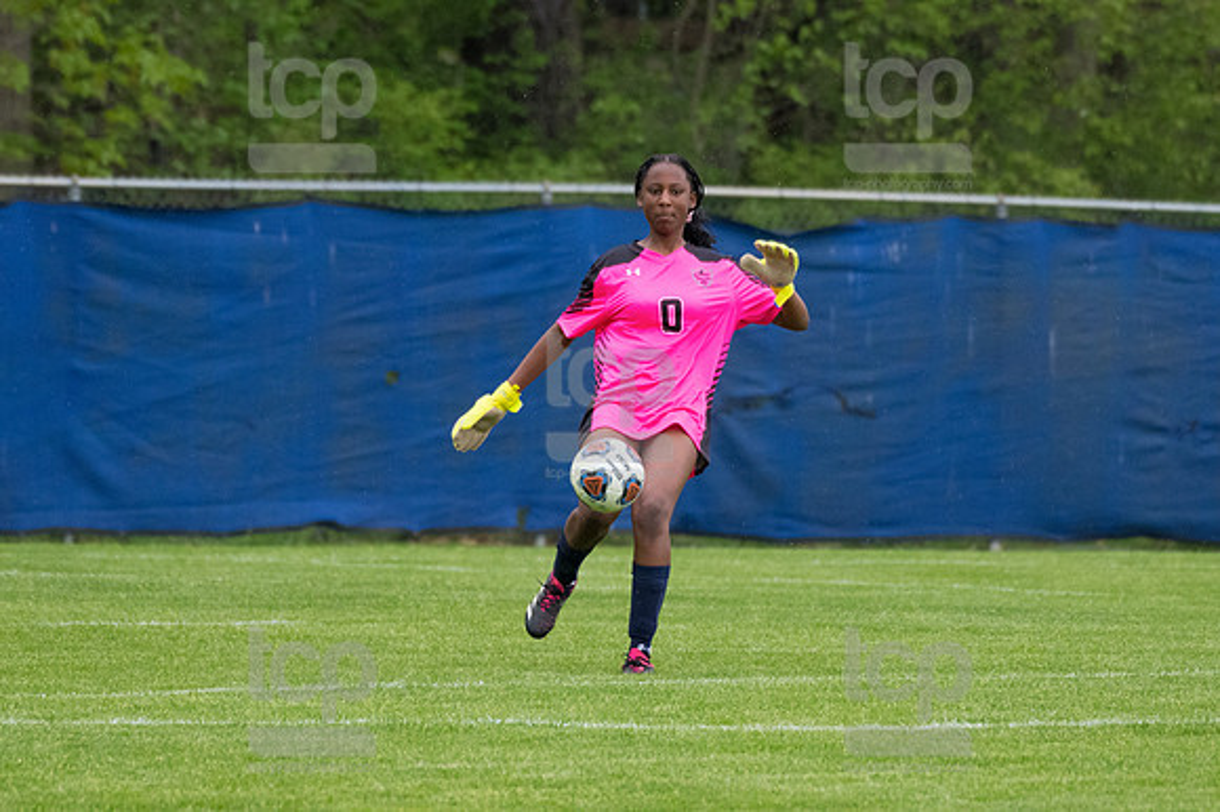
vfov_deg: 2.7
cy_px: 406
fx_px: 17273
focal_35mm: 510
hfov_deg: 4.0
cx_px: 610
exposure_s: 1/1600
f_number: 5.6
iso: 2500
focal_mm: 340
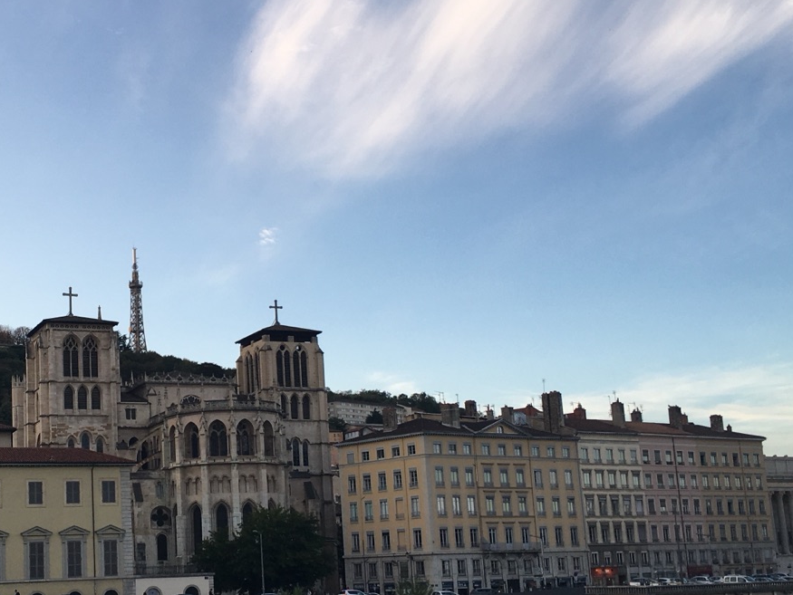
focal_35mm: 53
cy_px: 360
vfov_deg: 27.5
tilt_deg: +10.7
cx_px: 179
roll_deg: +2.6
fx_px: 1215
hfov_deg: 35.2
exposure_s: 1/368
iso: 25
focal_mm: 4.15
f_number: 2.2
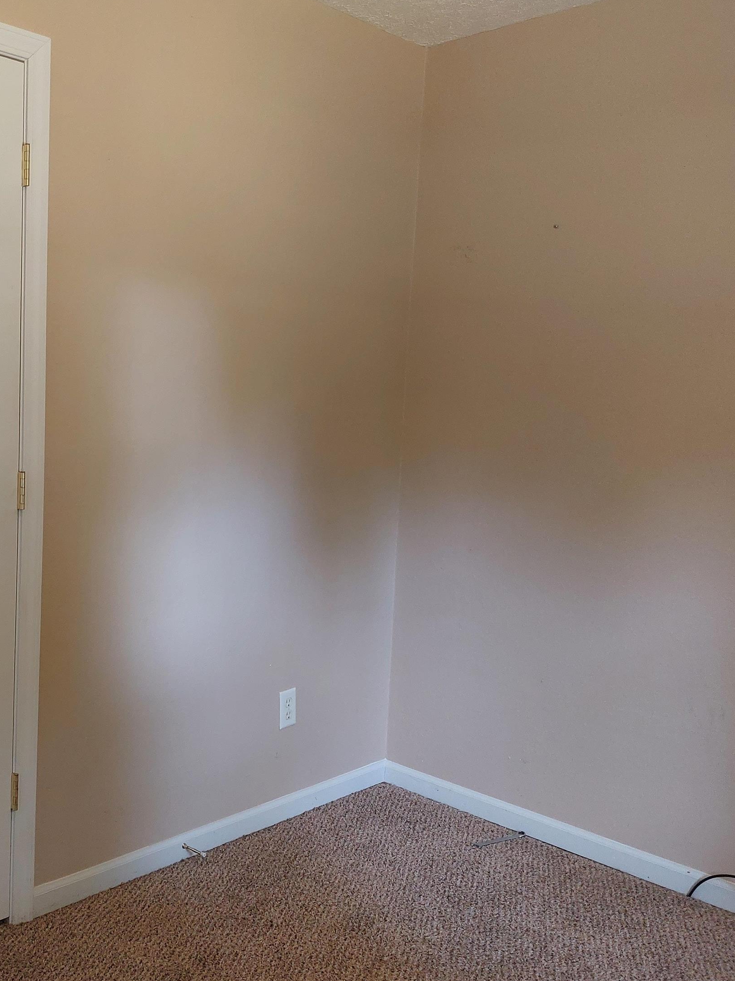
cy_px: 510
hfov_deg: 39.8
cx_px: 127
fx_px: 963
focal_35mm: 34
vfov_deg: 53.9
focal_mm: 5.23
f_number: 1.8
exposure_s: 1/60
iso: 320
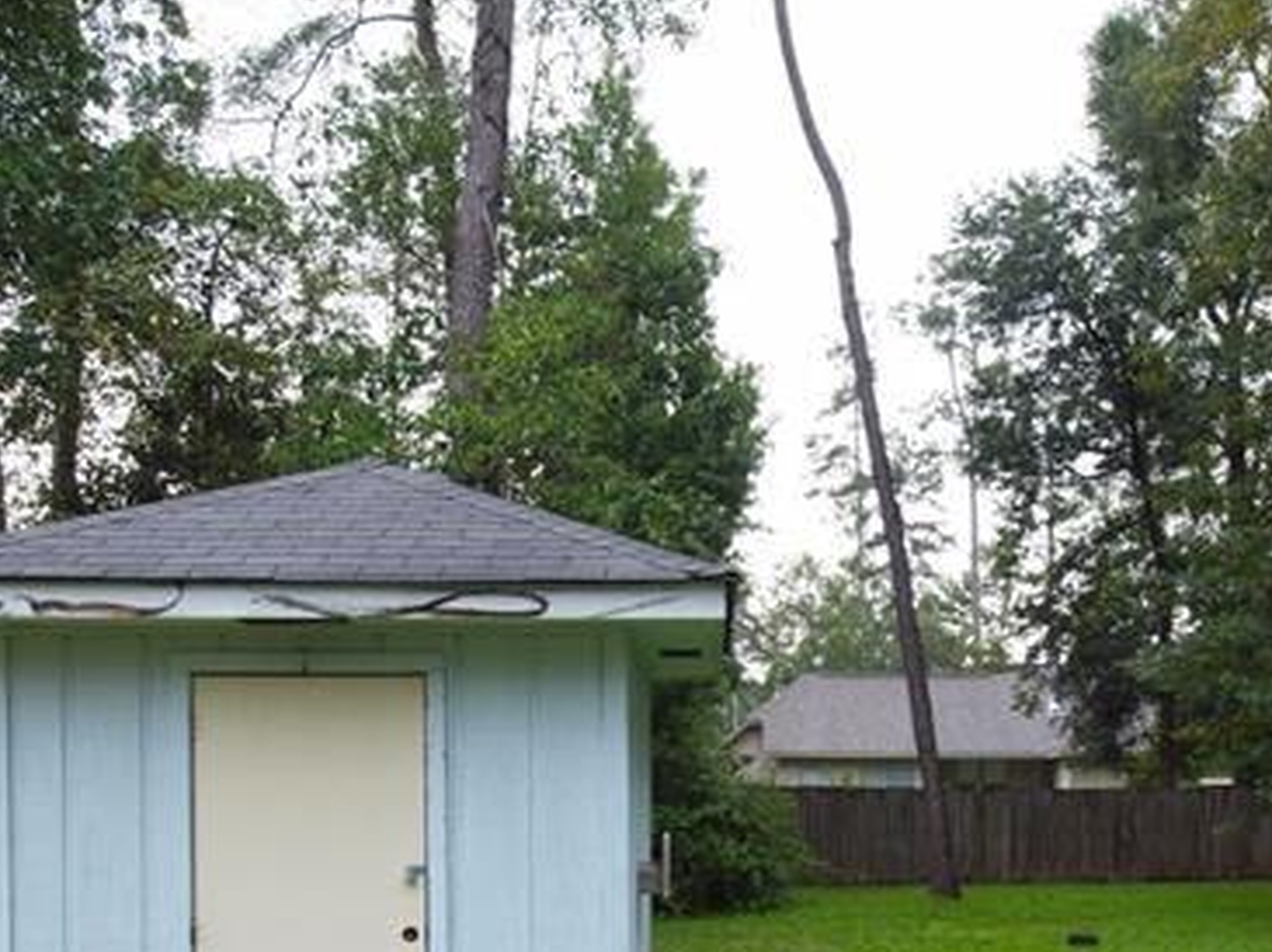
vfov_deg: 33.0
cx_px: 775
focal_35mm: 42
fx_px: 1542
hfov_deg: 44.5
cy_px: 806
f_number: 4.3
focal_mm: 12
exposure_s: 1/25
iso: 250
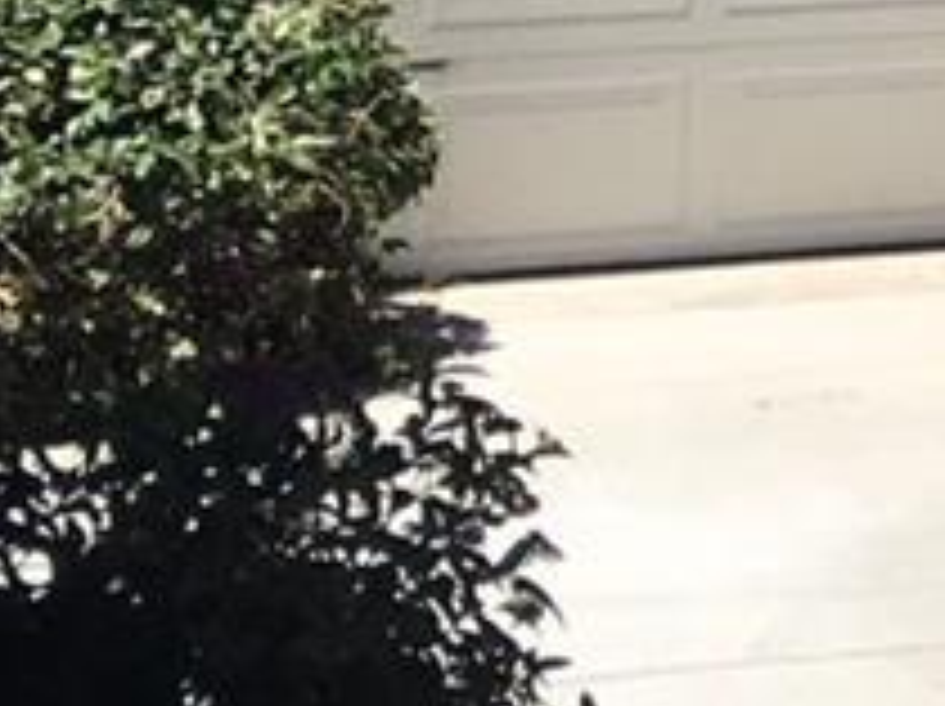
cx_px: 3146
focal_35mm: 207
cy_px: -935
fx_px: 5645
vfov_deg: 6.8
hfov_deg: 7.8
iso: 25
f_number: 2.2
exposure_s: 1/1374
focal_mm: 4.15
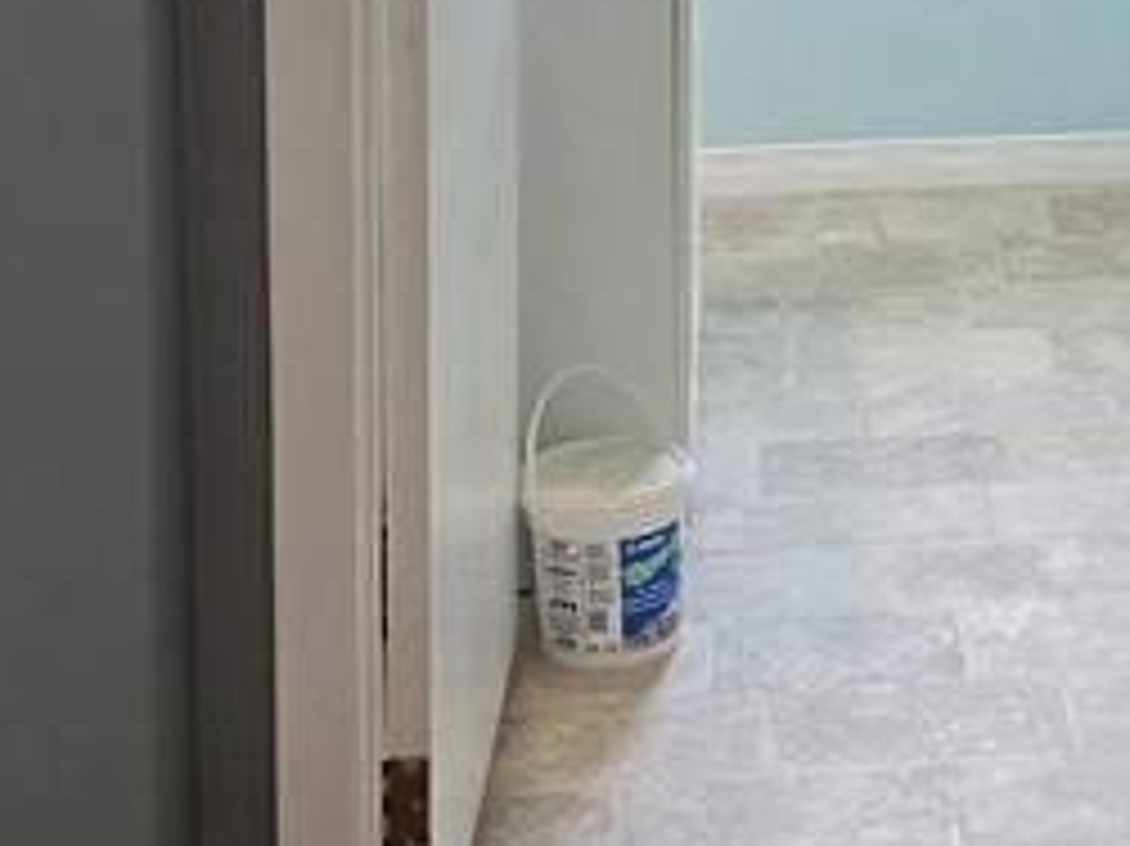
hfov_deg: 20.4
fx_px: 3067
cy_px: -320
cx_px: 1067
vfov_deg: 14.9
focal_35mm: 94
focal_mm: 6.3
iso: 160
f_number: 1.7
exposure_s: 1/120
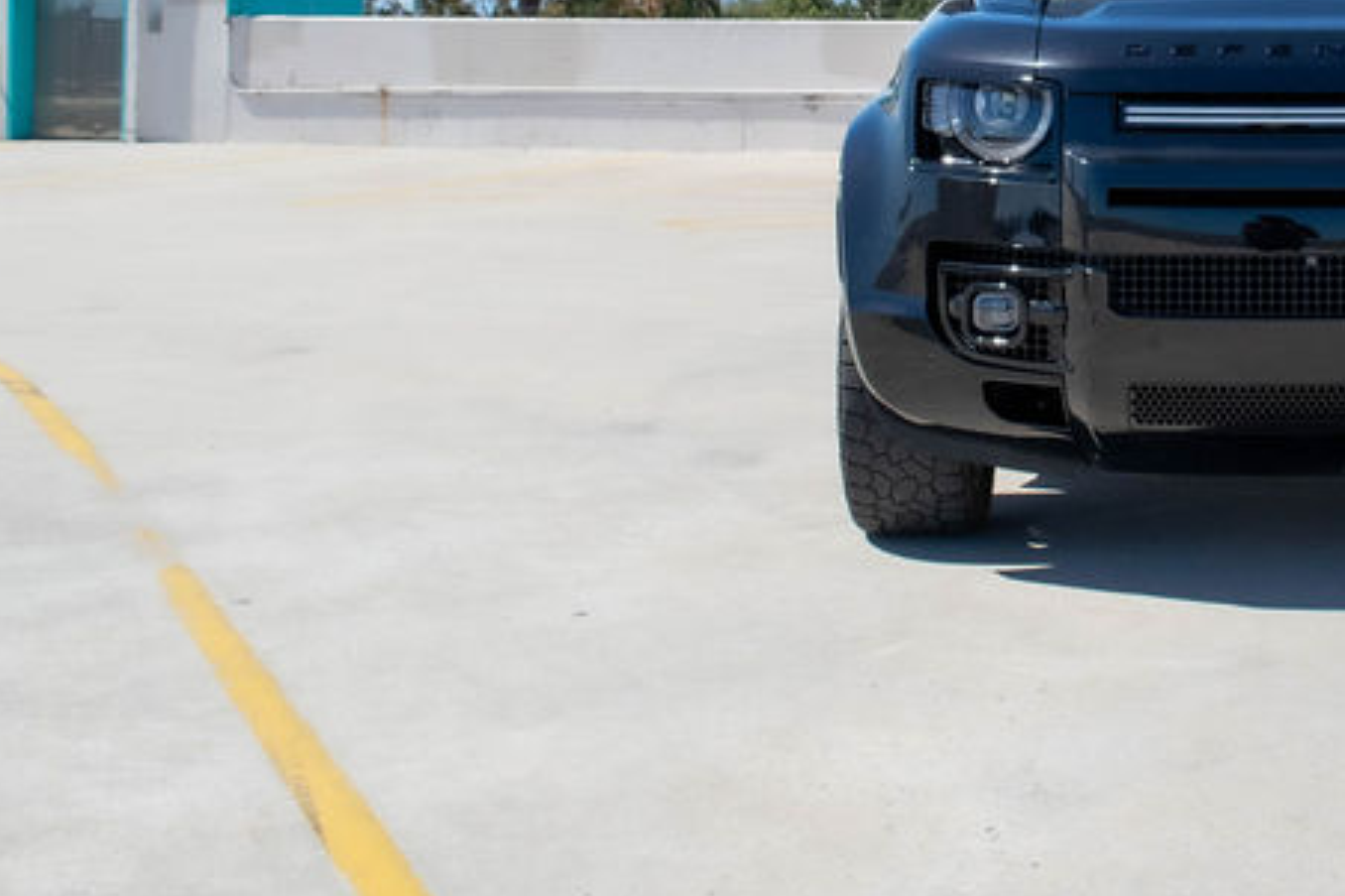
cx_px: 1309
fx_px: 2315
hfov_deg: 30.4
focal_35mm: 62
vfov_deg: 21.0
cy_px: -34
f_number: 6.3
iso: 400
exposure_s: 1/1600
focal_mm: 18
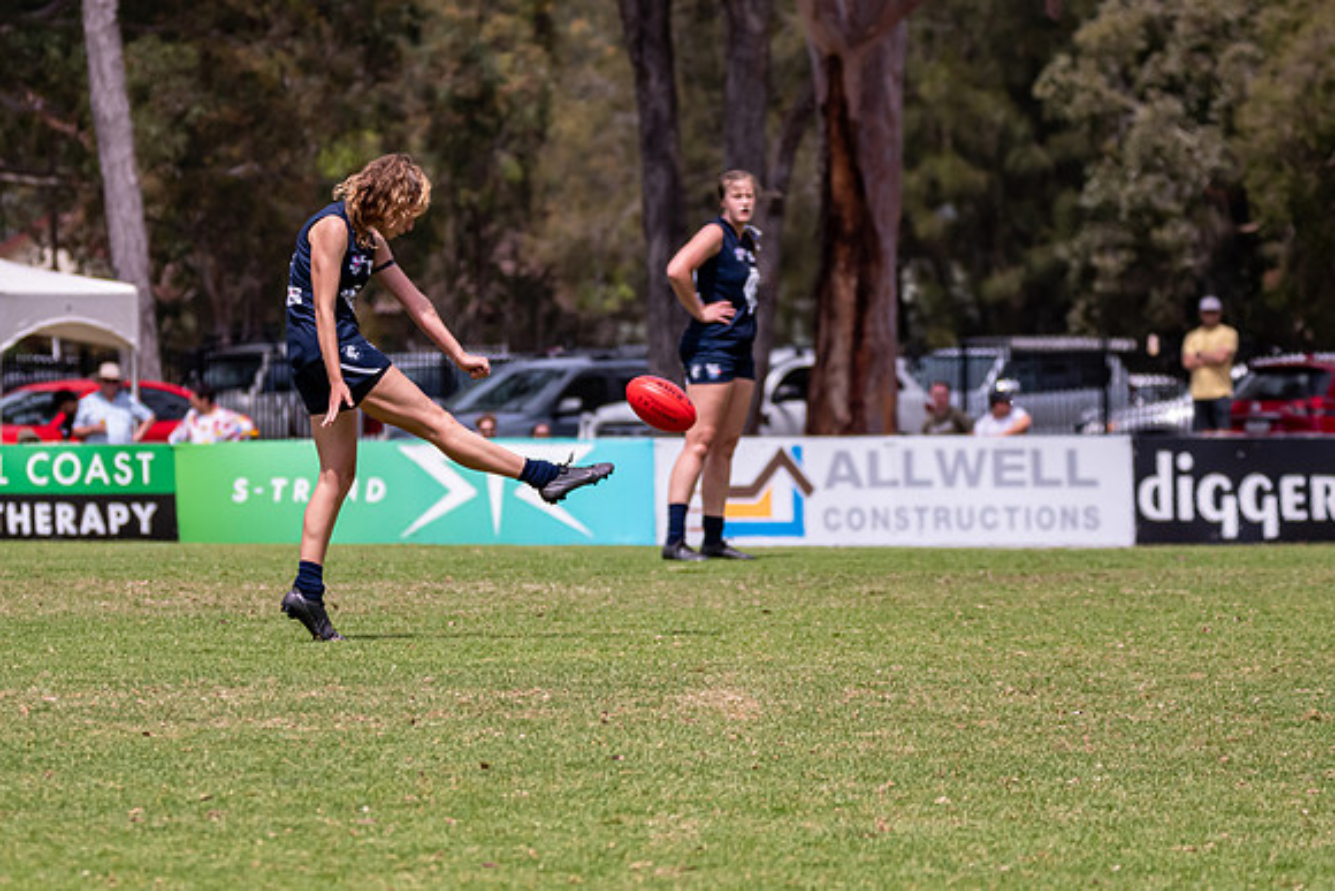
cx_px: 461
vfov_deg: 4.1
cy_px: 416
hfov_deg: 6.1
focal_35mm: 337
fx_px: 12498
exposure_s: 1/6400
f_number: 6.3
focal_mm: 210
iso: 800
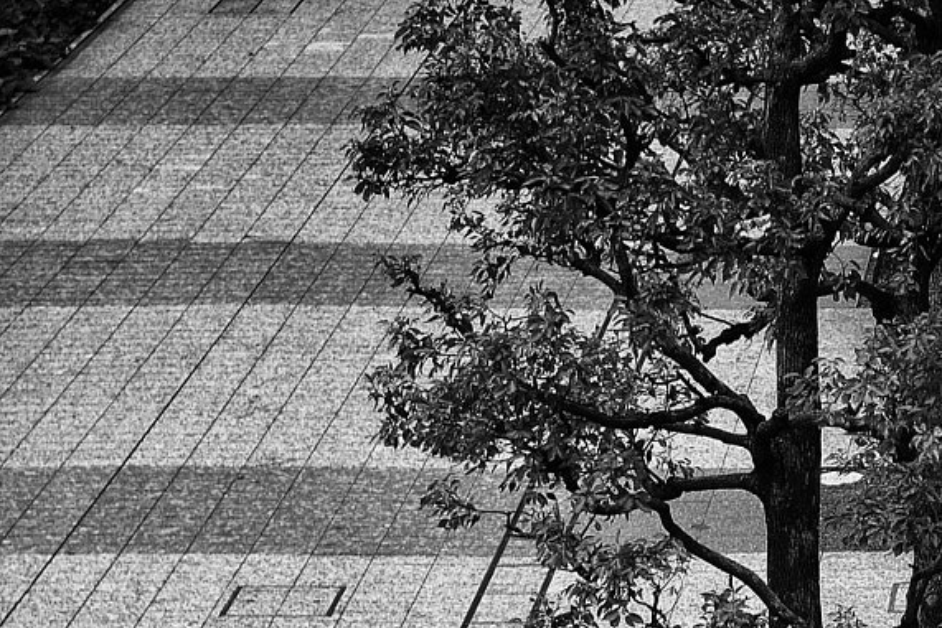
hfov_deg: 9.6
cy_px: 521
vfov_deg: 6.5
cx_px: 1262
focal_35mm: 210
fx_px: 5496
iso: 220
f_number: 4
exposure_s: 1/80
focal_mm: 75
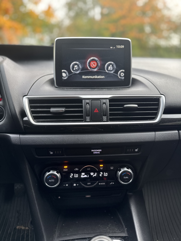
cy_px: 120
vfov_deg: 71.6
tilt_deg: -14.2
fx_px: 167
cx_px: 90
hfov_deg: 56.8
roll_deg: -0.1
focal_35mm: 24
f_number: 1.78
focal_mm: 6.76
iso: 100
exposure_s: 1/98
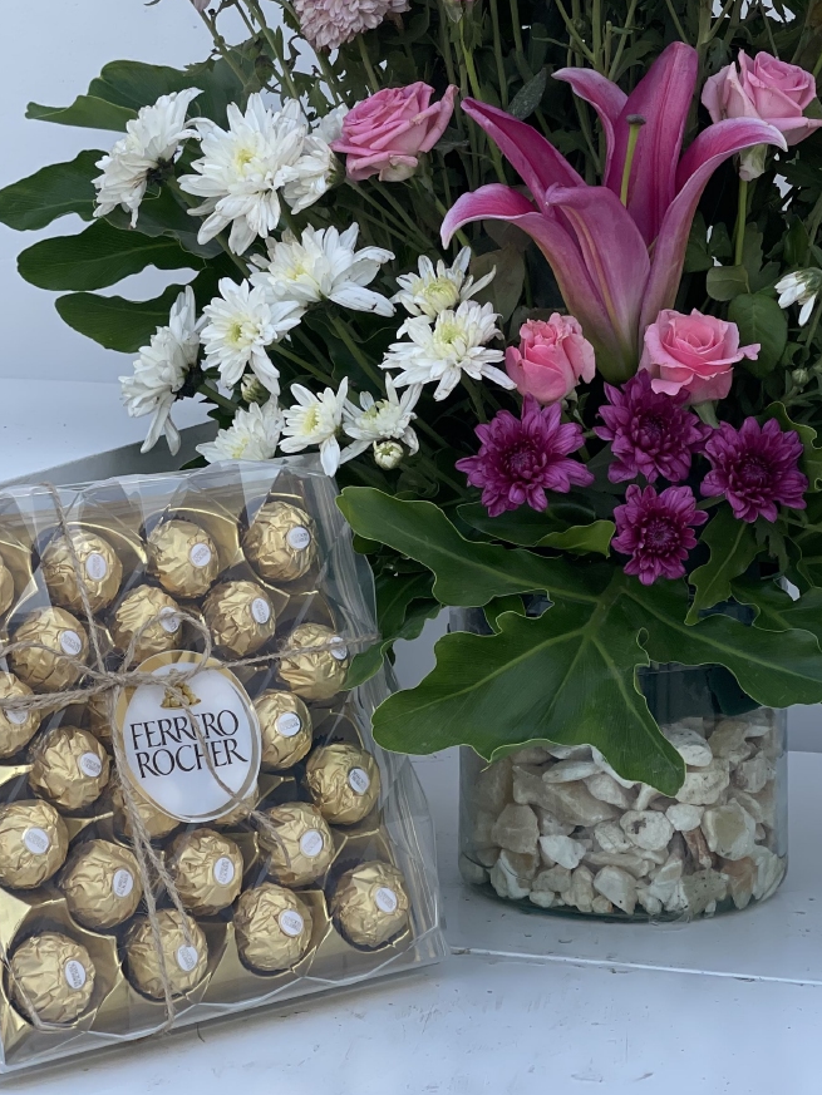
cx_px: 471
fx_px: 3482
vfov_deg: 17.7
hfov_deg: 13.5
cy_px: 202
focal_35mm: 110
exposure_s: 1/197
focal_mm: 7.5
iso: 20
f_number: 2.2
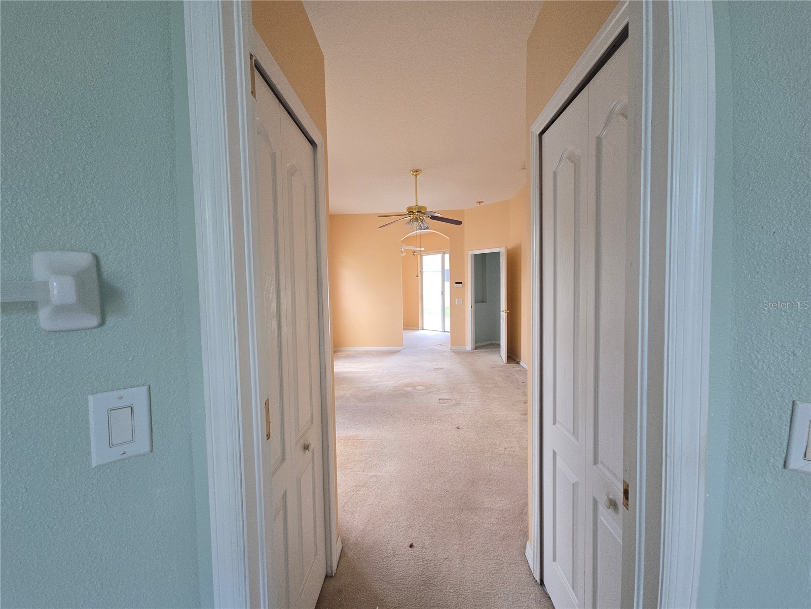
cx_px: 406
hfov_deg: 106.2
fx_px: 305
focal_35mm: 13
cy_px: 304
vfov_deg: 89.9
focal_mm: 2.2
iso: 64
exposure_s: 1/60
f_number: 2.2
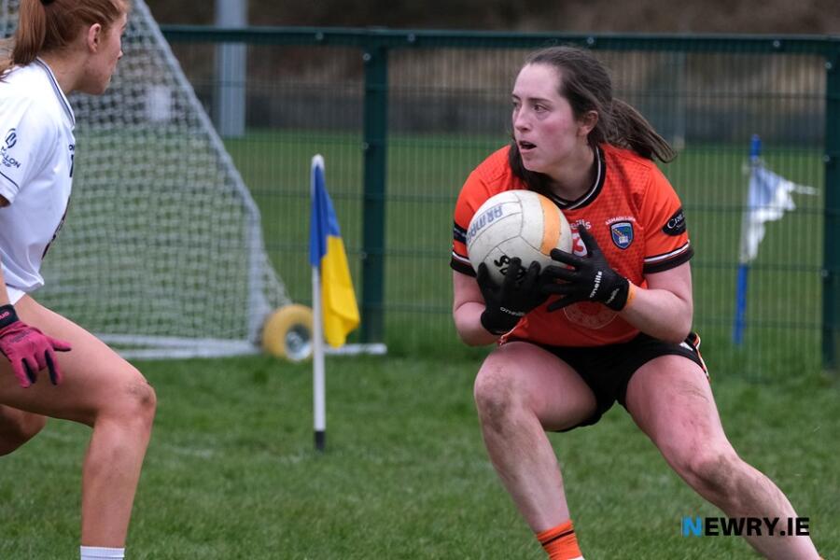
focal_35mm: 285
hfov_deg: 7.2
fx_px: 6649
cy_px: 280
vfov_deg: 4.8
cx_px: 420
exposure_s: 1/1000
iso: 1600
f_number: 5.6
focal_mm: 189.7
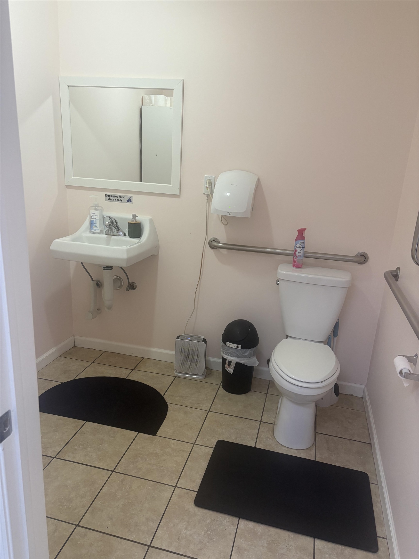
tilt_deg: -16.6
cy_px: 280
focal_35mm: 26
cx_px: 210
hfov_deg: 53.1
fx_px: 420
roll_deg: -3.4
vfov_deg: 67.3
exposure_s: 1/60
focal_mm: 5.96
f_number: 1.6
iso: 160
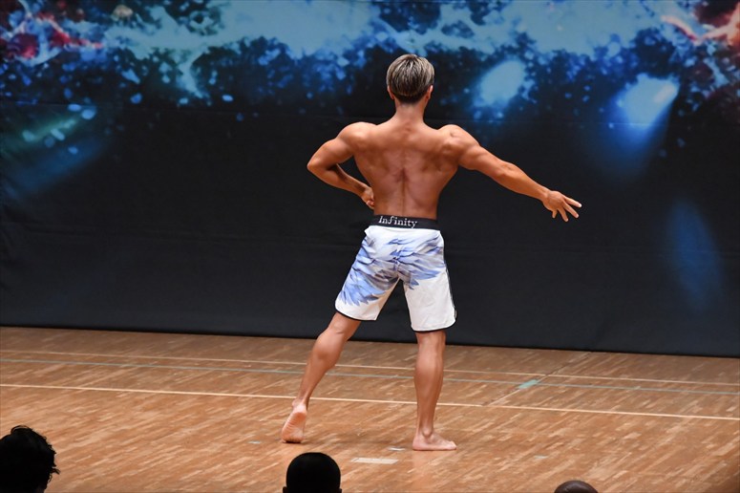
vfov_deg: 5.1
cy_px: 246
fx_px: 5547
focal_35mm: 270
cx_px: 370
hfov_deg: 7.6
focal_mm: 180
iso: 6400
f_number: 5.6
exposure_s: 1/400
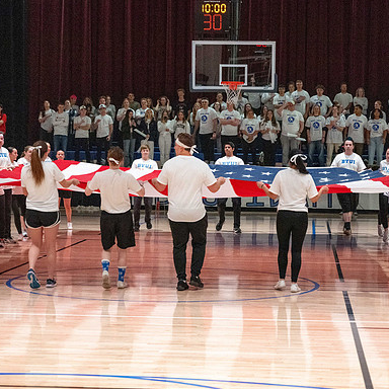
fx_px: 1182
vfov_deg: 18.7
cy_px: 195
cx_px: 230
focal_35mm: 93
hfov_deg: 18.7
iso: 10000
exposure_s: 1/250
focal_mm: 70
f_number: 4
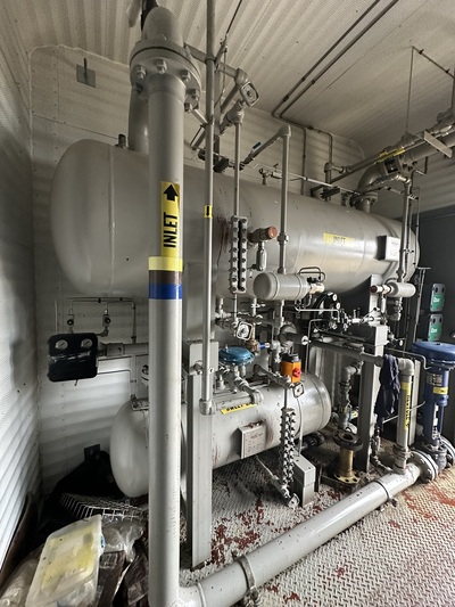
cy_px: 304
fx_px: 245
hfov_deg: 85.7
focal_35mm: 14
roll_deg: -2.1
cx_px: 228
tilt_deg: -2.2
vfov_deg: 102.1
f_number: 2.2
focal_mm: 2.22
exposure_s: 1/60
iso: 500
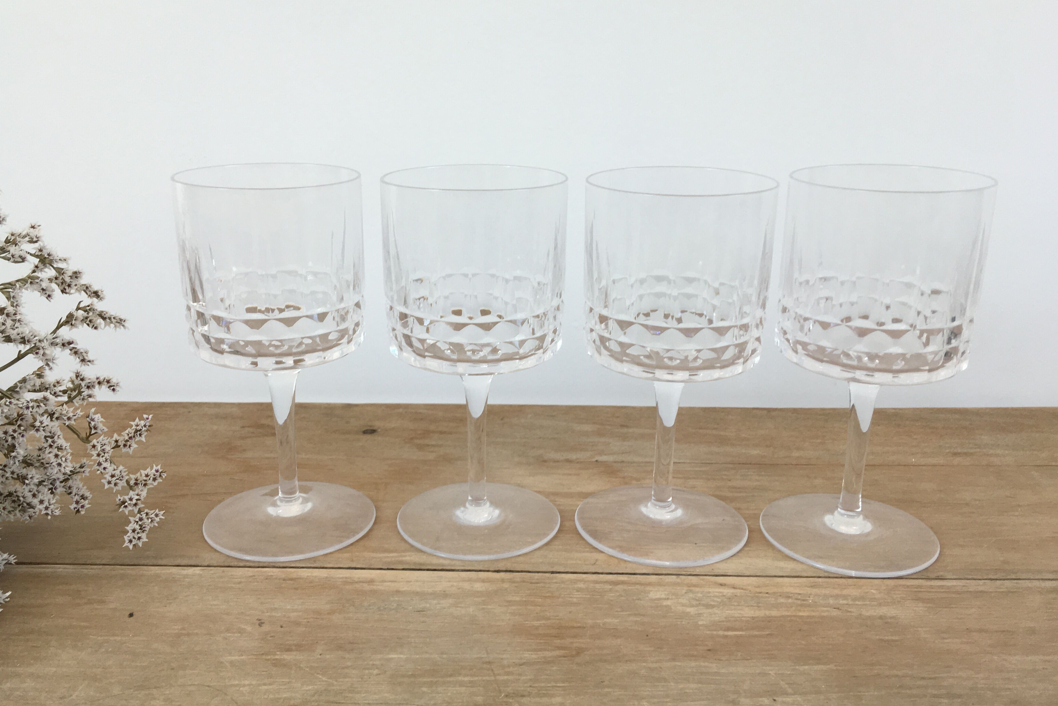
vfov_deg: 40.0
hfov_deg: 57.2
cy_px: 343
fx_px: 970
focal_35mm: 33
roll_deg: -0.6
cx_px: 490
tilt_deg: -15.3
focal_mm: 4.15
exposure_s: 1/100
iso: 32
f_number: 2.2
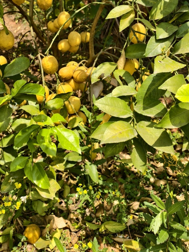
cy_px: 66
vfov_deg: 48.4
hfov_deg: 38.3
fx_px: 269
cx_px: 67
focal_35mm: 37
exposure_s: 1/1616
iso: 72
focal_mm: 6.54
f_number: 1.57
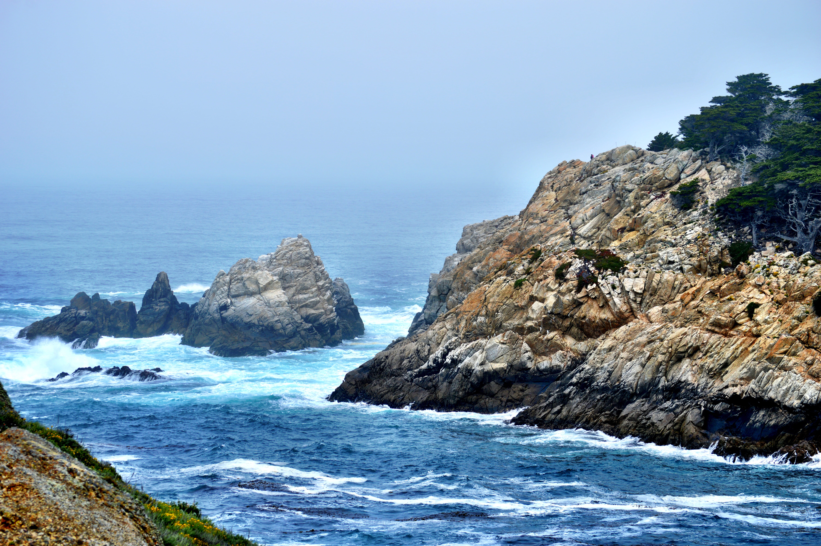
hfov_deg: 13.7
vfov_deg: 9.1
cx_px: 410
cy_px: 273
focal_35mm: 150
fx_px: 3418
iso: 100
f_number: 9
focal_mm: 100
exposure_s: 1/320
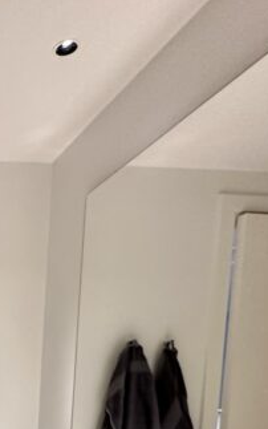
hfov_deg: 21.0
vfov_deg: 35.6
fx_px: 549
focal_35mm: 47
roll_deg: -0.6
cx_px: -182
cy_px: 486
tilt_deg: -5.0
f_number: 2.2
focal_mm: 2.22
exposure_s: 1/100
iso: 250
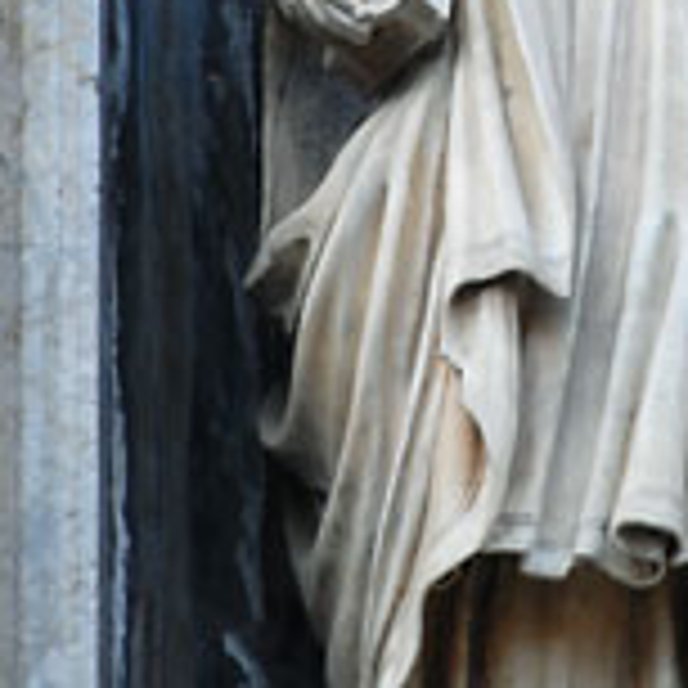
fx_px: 23318
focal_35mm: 1037
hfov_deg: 1.7
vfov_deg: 1.7
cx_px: 555
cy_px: -144
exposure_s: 1/350
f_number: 5.6
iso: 400
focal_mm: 200
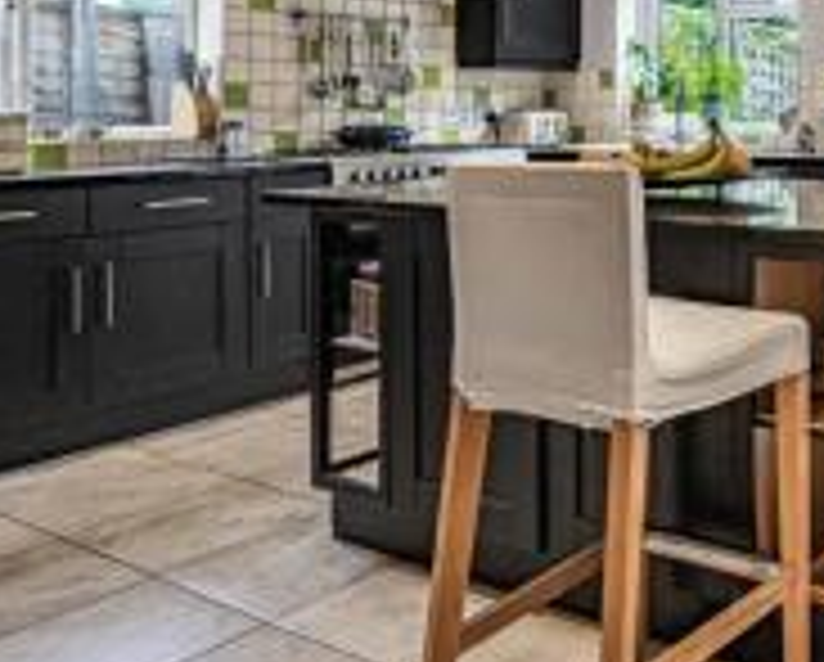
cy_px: 110
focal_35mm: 39
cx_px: 883
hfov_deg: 39.3
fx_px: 953
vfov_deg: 36.7
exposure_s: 1/40
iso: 400
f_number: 8
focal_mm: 16
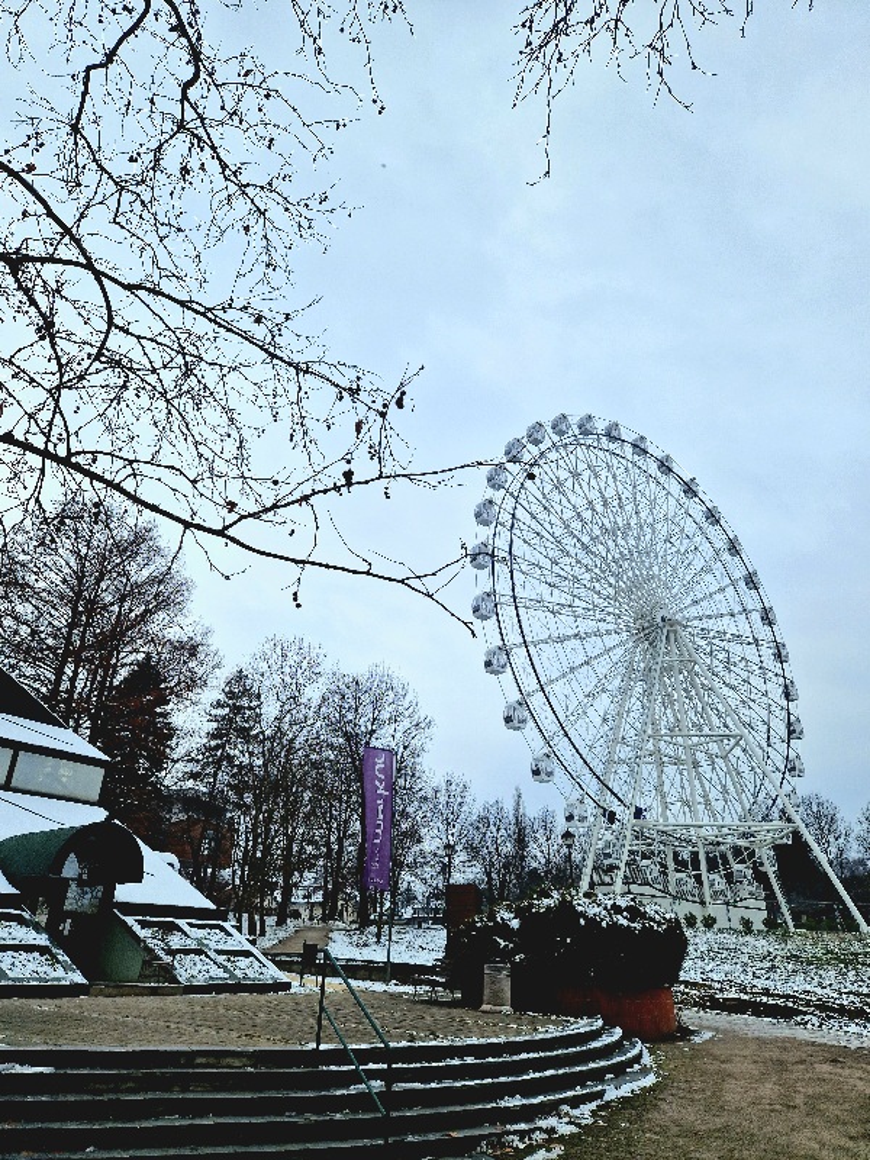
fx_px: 771
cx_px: 435
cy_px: 580
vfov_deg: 73.9
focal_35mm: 23
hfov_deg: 58.9
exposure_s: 1/1667
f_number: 1.8
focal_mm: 5.4
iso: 50
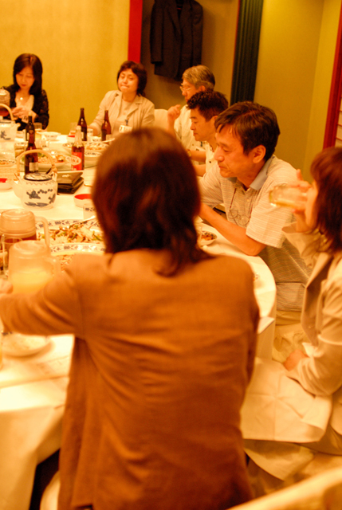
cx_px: 171
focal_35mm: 42
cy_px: 255
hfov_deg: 32.0
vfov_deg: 46.3
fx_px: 596
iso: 800
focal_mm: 28
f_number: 2
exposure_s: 1/60
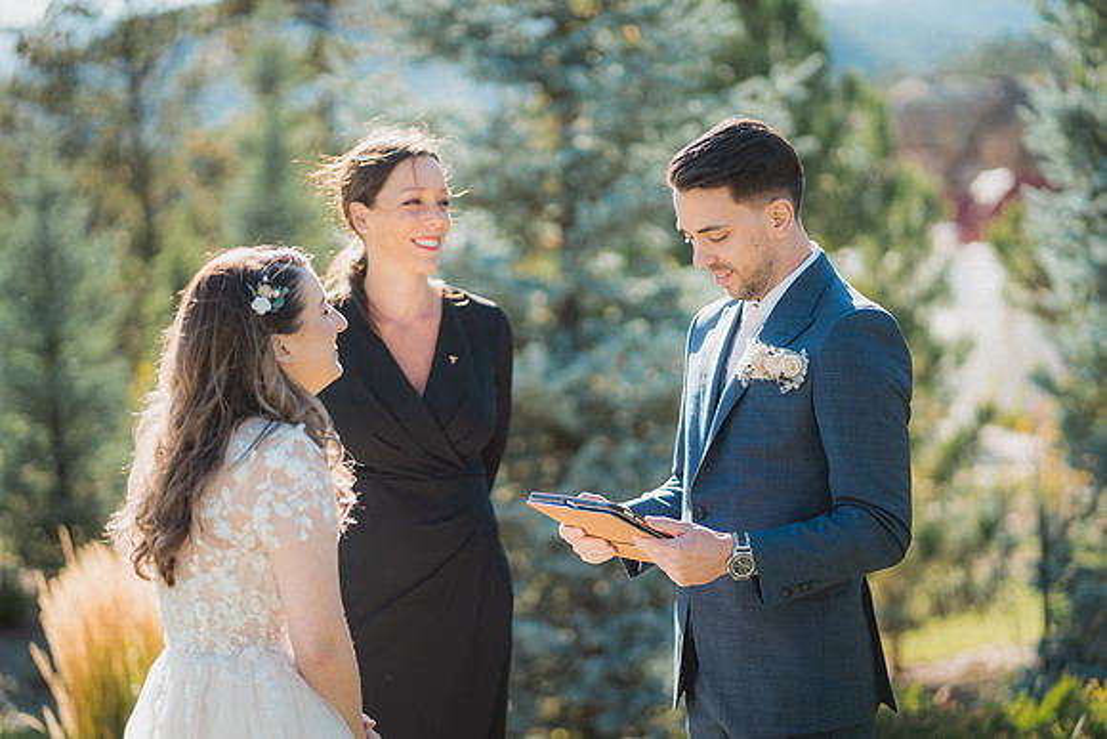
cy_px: 370
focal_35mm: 87
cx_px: 554
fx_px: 2677
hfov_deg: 23.4
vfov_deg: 15.7
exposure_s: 1/1600
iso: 200
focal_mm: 85
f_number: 1.8
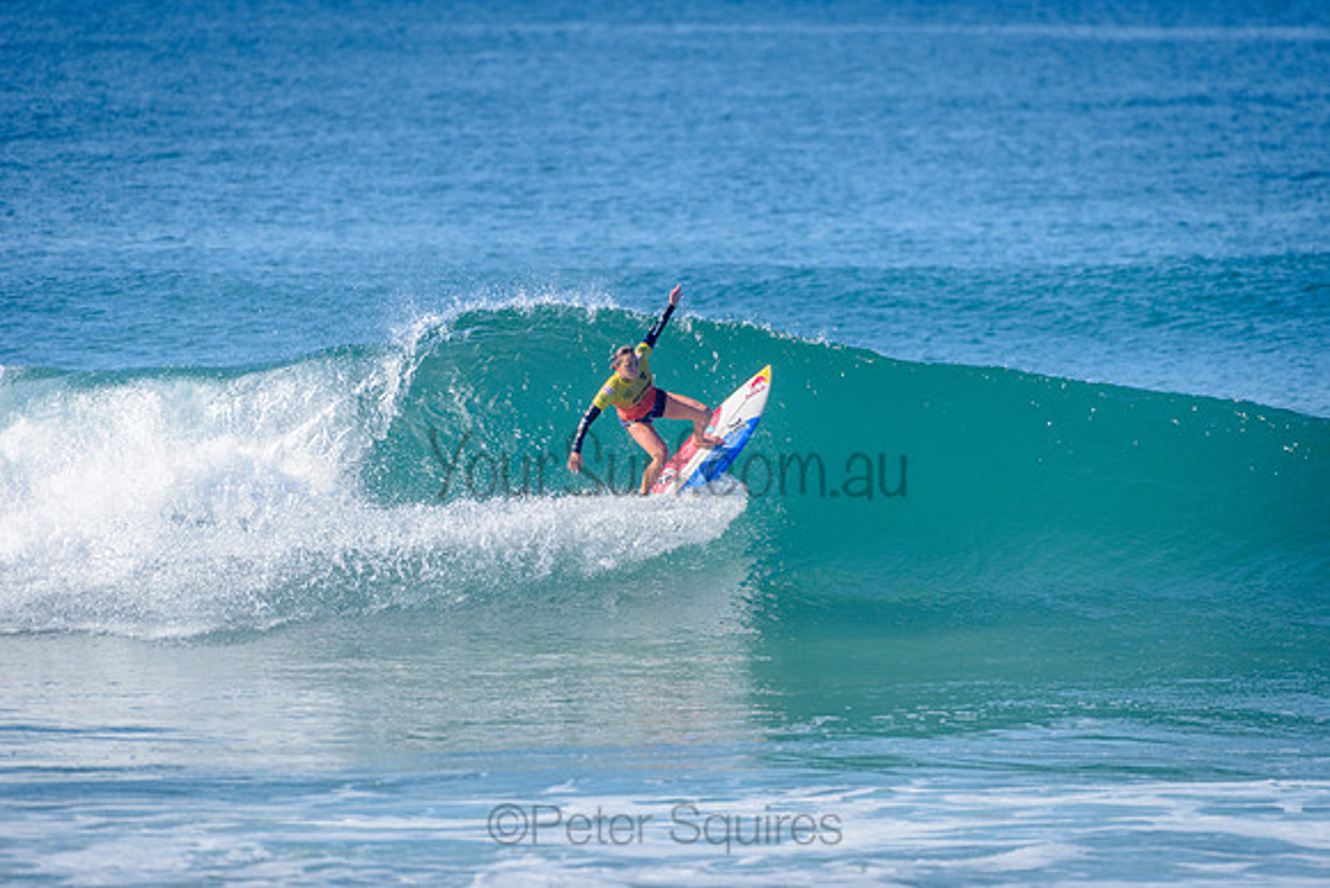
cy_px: 444
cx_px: 665
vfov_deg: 2.7
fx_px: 18667
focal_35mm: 505
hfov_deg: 4.1
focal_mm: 500
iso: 200
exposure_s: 1/2000
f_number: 5.6
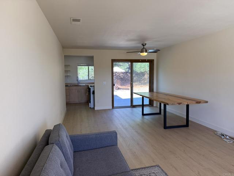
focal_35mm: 24
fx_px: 162
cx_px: 117
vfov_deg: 56.8
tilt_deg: -4.2
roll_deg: +0.4
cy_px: 88
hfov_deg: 71.6
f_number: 1.78
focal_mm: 6.76
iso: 80
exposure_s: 1/121
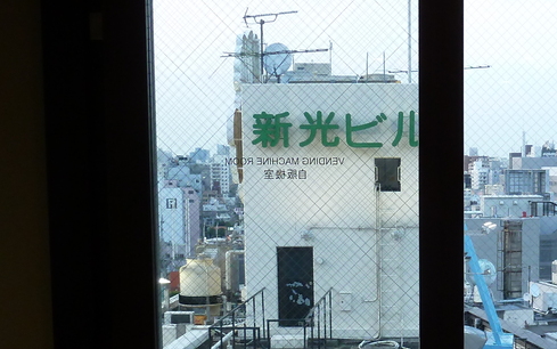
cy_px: 274
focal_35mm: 65
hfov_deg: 30.8
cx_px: 437
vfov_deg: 19.8
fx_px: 987
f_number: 3.3
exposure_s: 1/30
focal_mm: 4.1
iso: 125
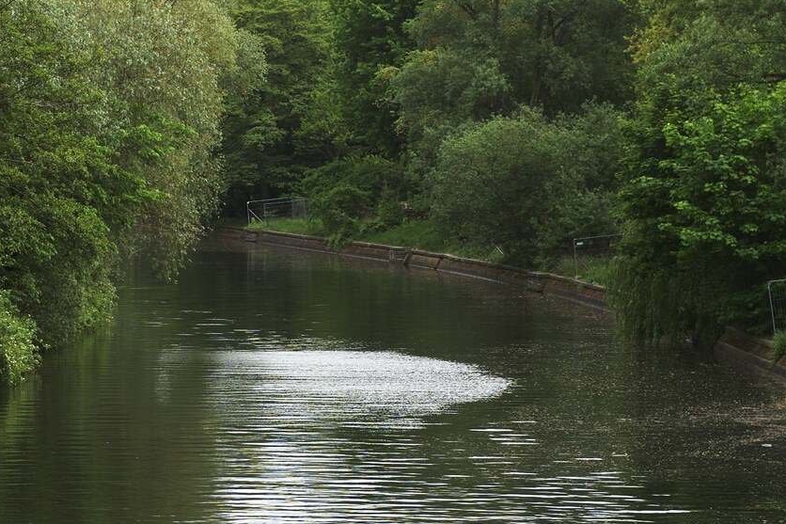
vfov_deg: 8.7
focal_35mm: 158
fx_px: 3448
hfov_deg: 12.9
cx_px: 127
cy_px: 455
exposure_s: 1/350
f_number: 5.6
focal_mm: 55
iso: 200
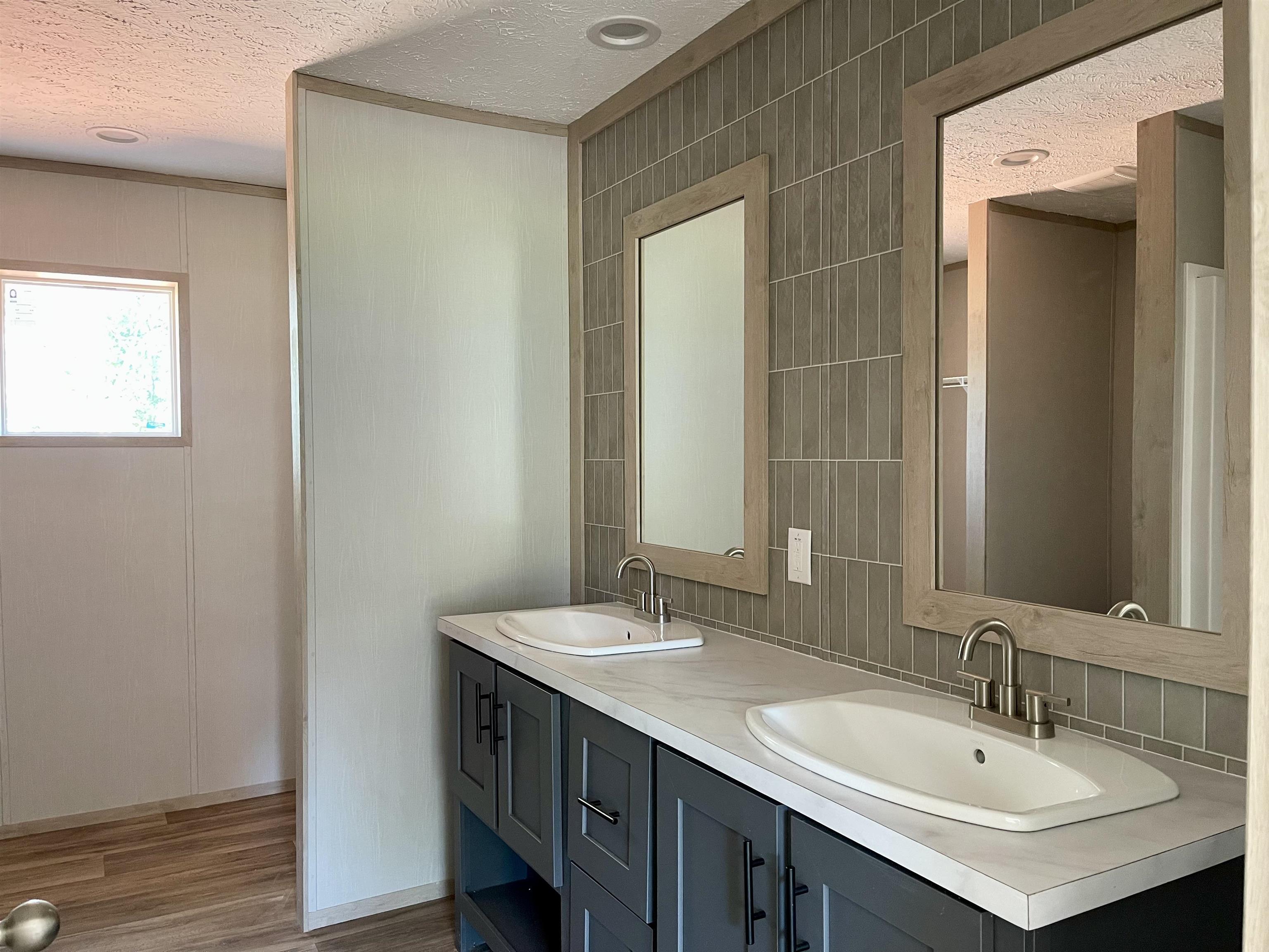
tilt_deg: -2.0
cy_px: 476
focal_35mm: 25
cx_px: 634
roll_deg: +0.4
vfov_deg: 54.9
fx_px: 916
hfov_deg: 69.4
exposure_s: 1/60
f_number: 1.6
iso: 400
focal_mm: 5.1
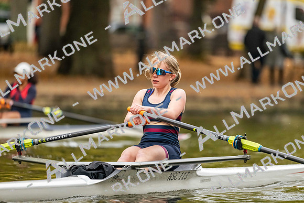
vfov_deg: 3.4
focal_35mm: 400
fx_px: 3378
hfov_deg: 5.2
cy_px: 102
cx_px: 152
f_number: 4.5
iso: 4000
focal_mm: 400
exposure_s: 1/2500
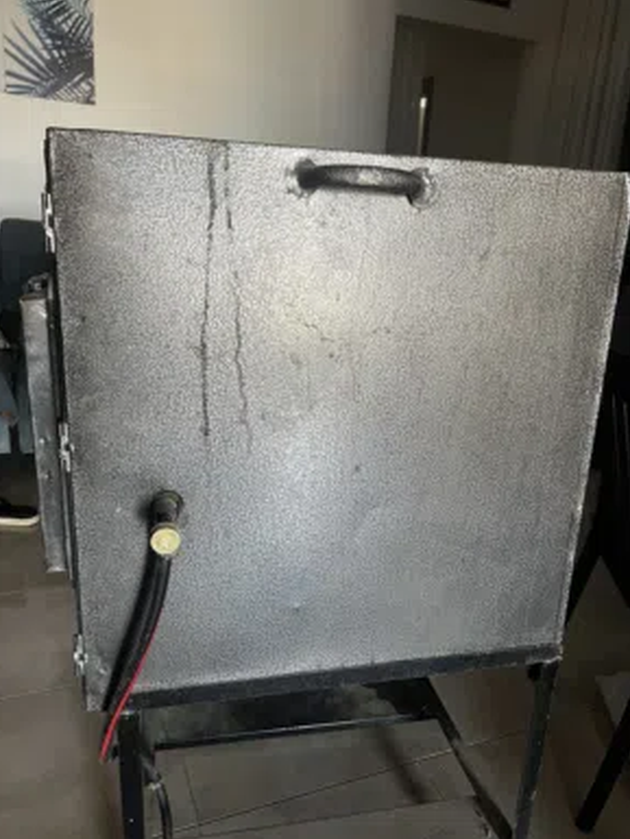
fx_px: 655
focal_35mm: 27
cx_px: 320
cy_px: 434
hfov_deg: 51.4
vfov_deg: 65.3
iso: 125
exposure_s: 1/62
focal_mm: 5.7
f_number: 1.5
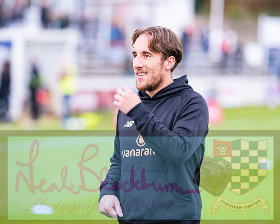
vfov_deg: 6.5
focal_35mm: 238
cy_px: 111
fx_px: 1973
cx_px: 142
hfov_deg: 8.1
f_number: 2
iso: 500
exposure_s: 1/2000
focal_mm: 135
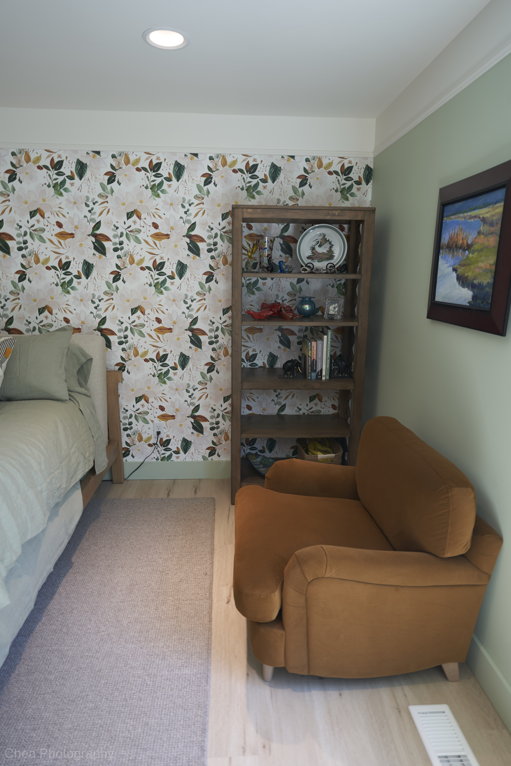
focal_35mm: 23
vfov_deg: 76.1
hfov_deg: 55.1
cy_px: 383
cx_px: 256
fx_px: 490
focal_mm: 23
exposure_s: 1/15
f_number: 4.5
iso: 100
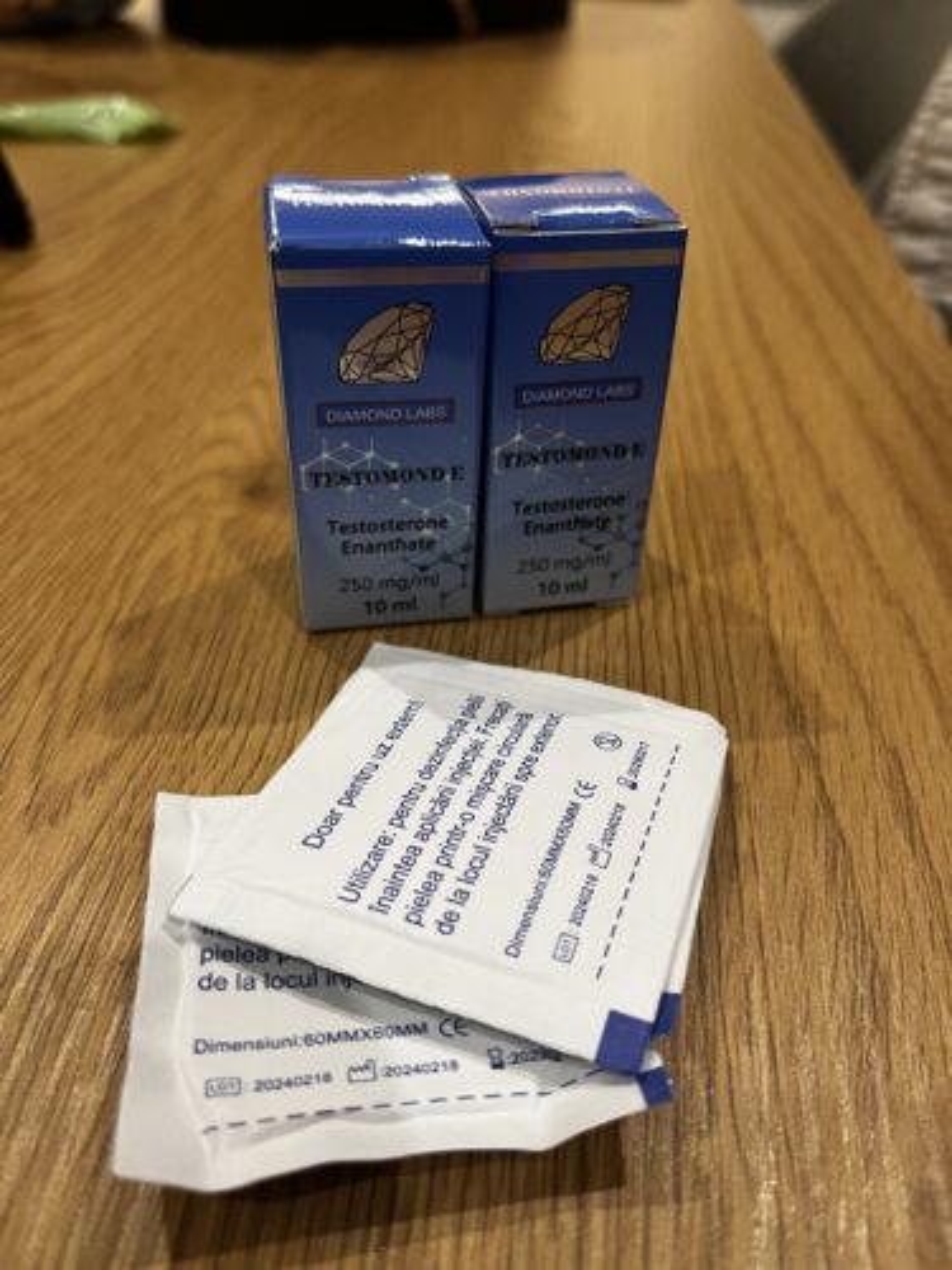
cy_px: 635
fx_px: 953
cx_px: 476
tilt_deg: -40.4
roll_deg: -2.2
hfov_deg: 53.1
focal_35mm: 26
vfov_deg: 67.3
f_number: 1.6
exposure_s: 1/50
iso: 160
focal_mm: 5.1
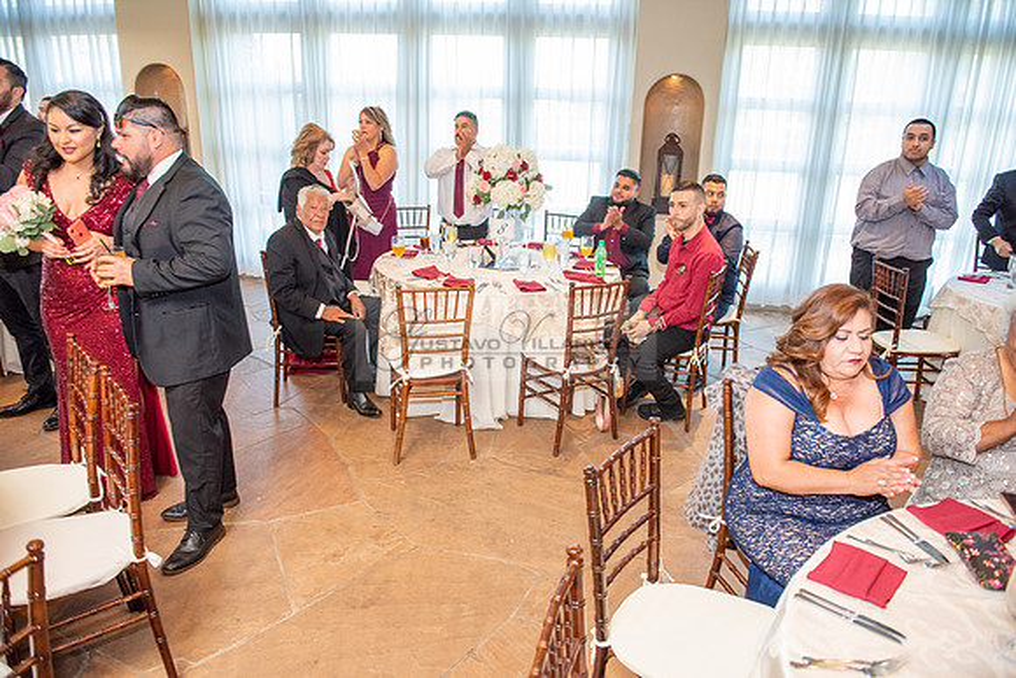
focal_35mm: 24
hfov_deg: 73.7
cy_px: 339
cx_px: 508
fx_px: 677
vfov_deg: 53.2
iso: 1600
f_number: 3.5
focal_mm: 24
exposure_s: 1/125
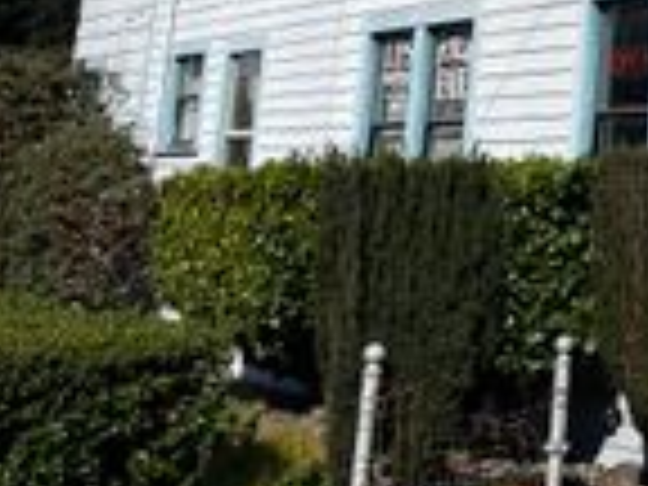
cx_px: 1012
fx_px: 1685
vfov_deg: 15.6
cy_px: -151
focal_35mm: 90
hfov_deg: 18.8
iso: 50
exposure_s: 1/8696
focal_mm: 5.7
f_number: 1.5
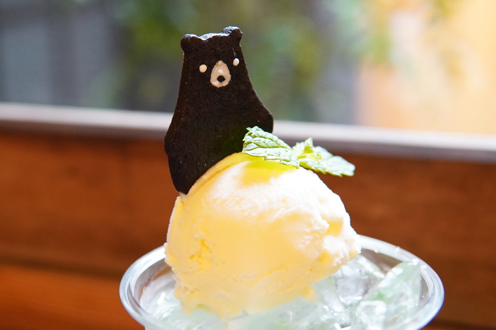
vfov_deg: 29.9
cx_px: 248
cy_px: 165
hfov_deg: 43.6
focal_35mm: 45
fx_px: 620
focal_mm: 30
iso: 1600
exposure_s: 1/50
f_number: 3.2
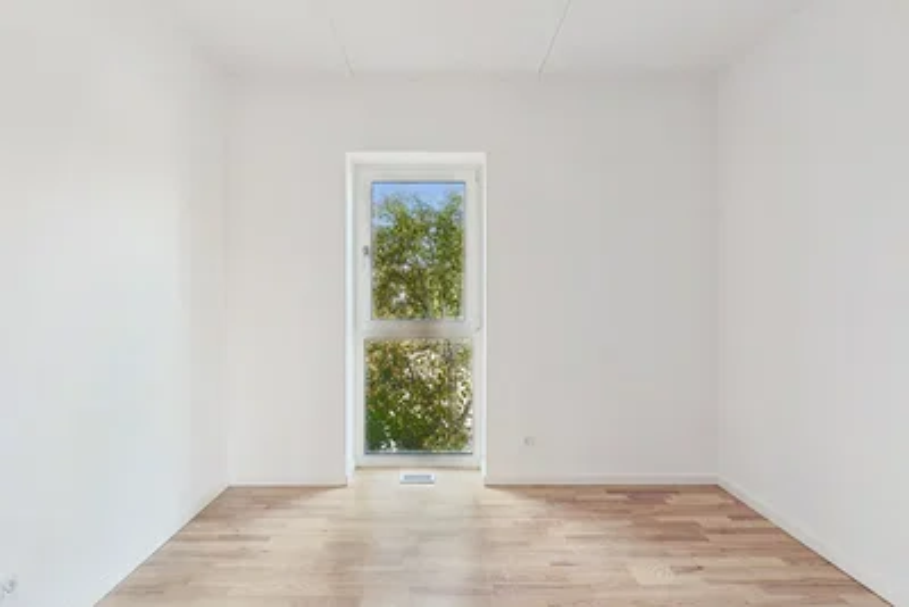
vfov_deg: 72.1
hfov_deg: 95.0
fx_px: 417
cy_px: 304
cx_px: 454
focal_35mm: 16
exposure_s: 1/40
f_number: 8
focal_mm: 11
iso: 200
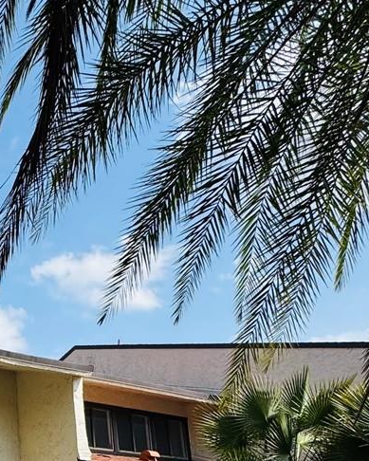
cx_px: -109
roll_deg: +0.4
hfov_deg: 27.8
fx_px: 614
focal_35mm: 45
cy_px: 433
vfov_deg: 37.8
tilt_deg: +13.7
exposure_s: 1/2083
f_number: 2.2
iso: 40
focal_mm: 2.22
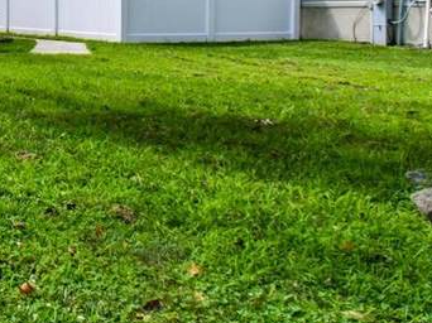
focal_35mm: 54
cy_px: -30
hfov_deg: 23.1
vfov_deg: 25.1
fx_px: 673
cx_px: -308
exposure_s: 1/800
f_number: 8
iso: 200
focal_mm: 10
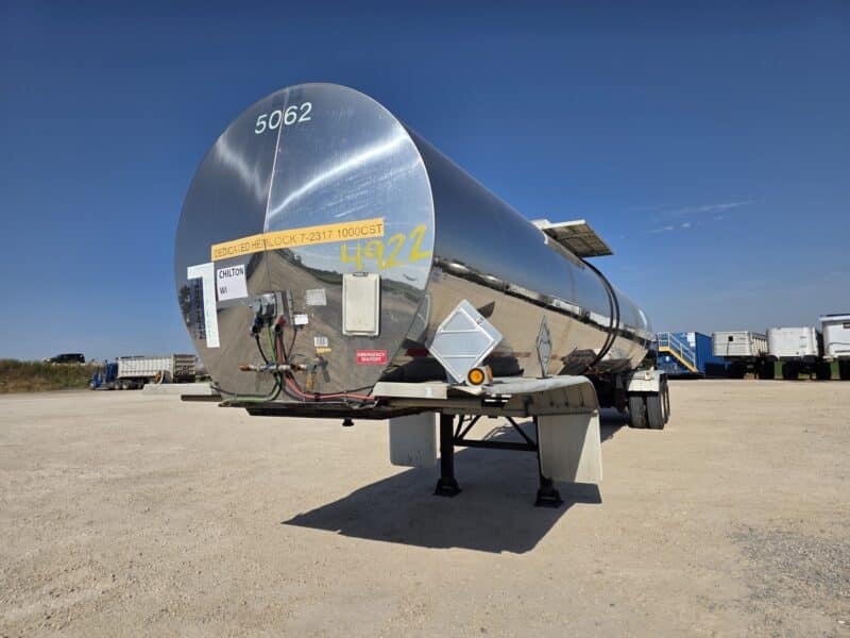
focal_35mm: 23
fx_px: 565
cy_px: 319
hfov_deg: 73.9
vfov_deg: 58.9
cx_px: 425
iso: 50
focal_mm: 6.3
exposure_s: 1/7944
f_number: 1.7
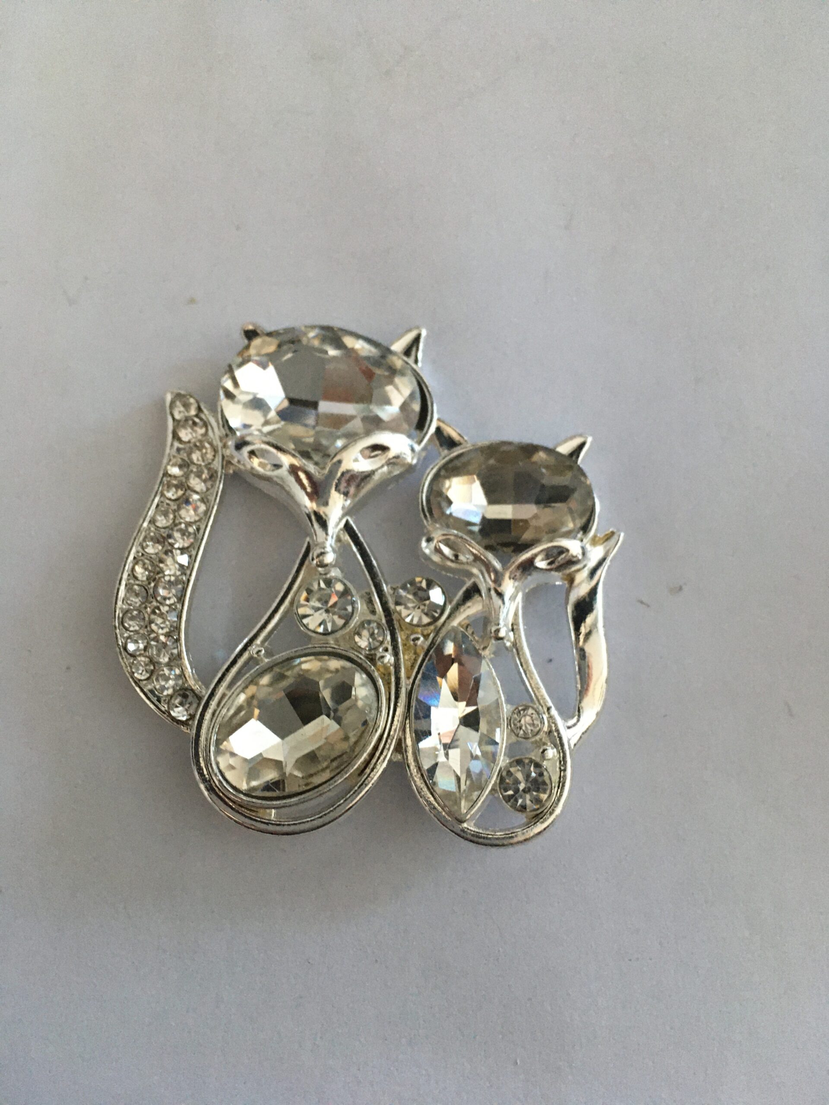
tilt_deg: -75.9
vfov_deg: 61.7
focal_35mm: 29
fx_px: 926
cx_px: 414
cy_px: 552
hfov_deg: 48.2
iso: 200
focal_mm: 4.15
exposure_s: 1/17
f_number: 2.2
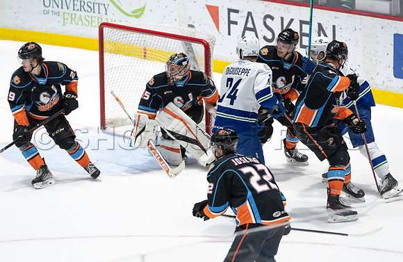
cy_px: 112
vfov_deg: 5.6
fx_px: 2659
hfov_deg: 8.7
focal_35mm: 239
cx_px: 237
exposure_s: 1/640
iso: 1600
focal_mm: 200
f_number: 4
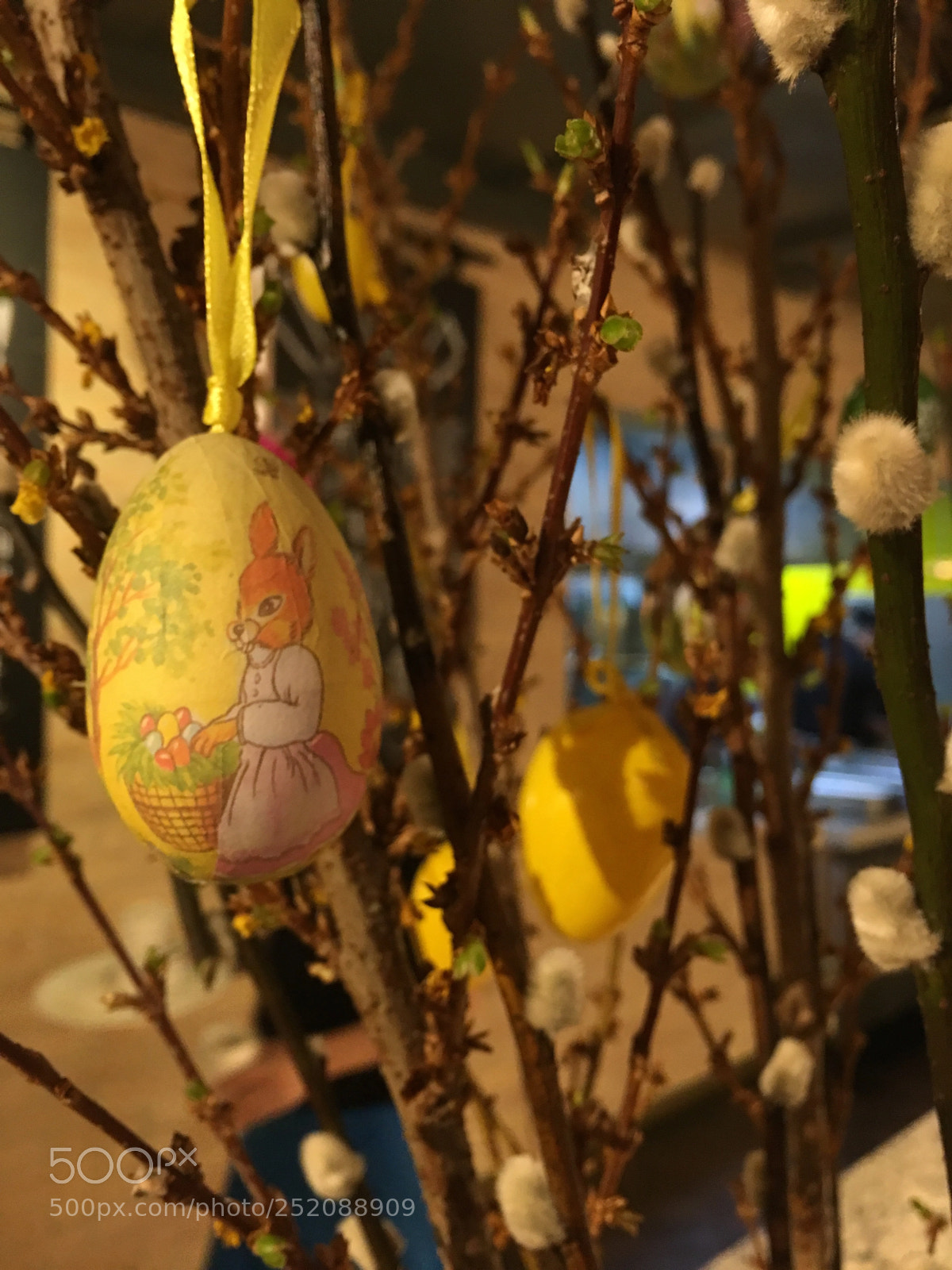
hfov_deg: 48.2
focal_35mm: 29
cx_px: 476
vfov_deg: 61.7
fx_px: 1063
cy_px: 635
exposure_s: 1/17
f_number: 2.2
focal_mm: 4.15
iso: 80
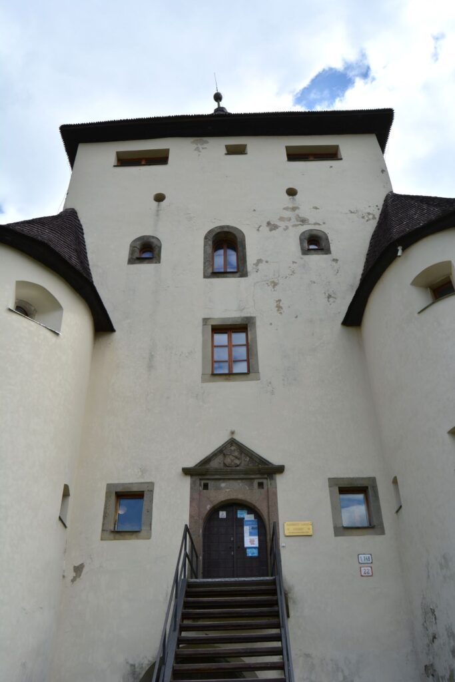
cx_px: 228
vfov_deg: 67.4
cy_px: 341
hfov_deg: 47.9
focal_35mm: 27
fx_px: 512
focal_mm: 18
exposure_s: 1/320
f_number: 9
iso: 100
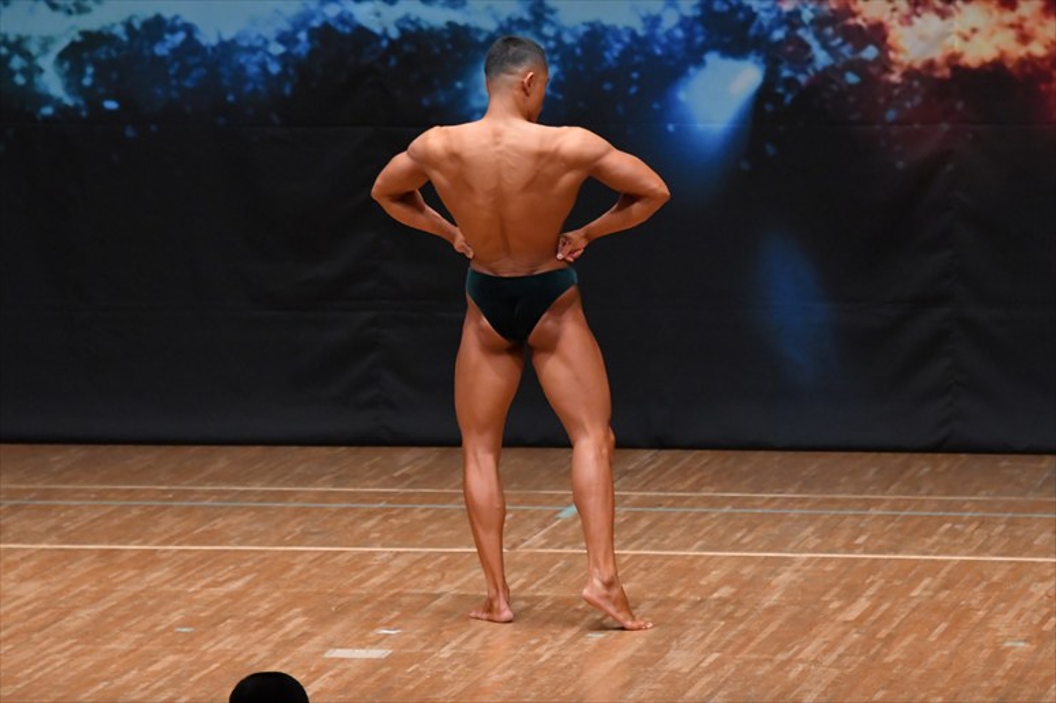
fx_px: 7916
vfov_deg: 5.1
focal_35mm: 270
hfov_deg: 7.6
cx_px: 528
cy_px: 352
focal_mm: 180
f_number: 5.6
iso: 5000
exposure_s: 1/400
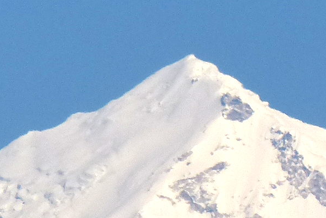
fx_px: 24590
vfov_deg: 0.5
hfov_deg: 0.8
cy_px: 247
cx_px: 313
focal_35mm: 2715
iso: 100
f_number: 5.6
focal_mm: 108
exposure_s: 1/1600
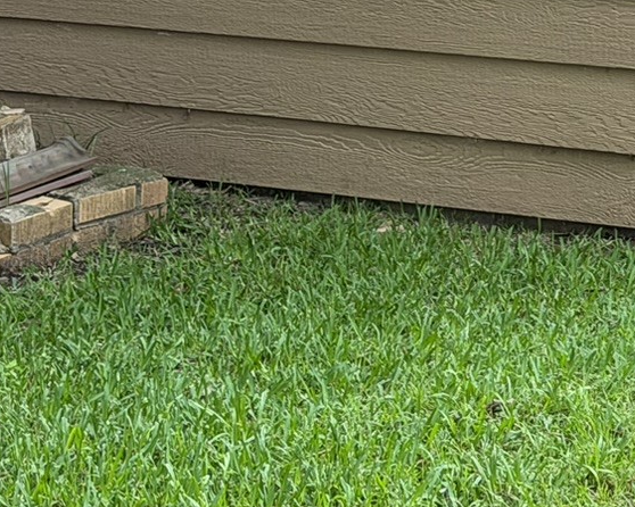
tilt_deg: -2.9
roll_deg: +0.7
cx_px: 751
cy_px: -318
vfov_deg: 8.7
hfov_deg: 11.0
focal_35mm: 172
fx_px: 3231
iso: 80
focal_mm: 6.76
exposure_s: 1/121
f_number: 1.78
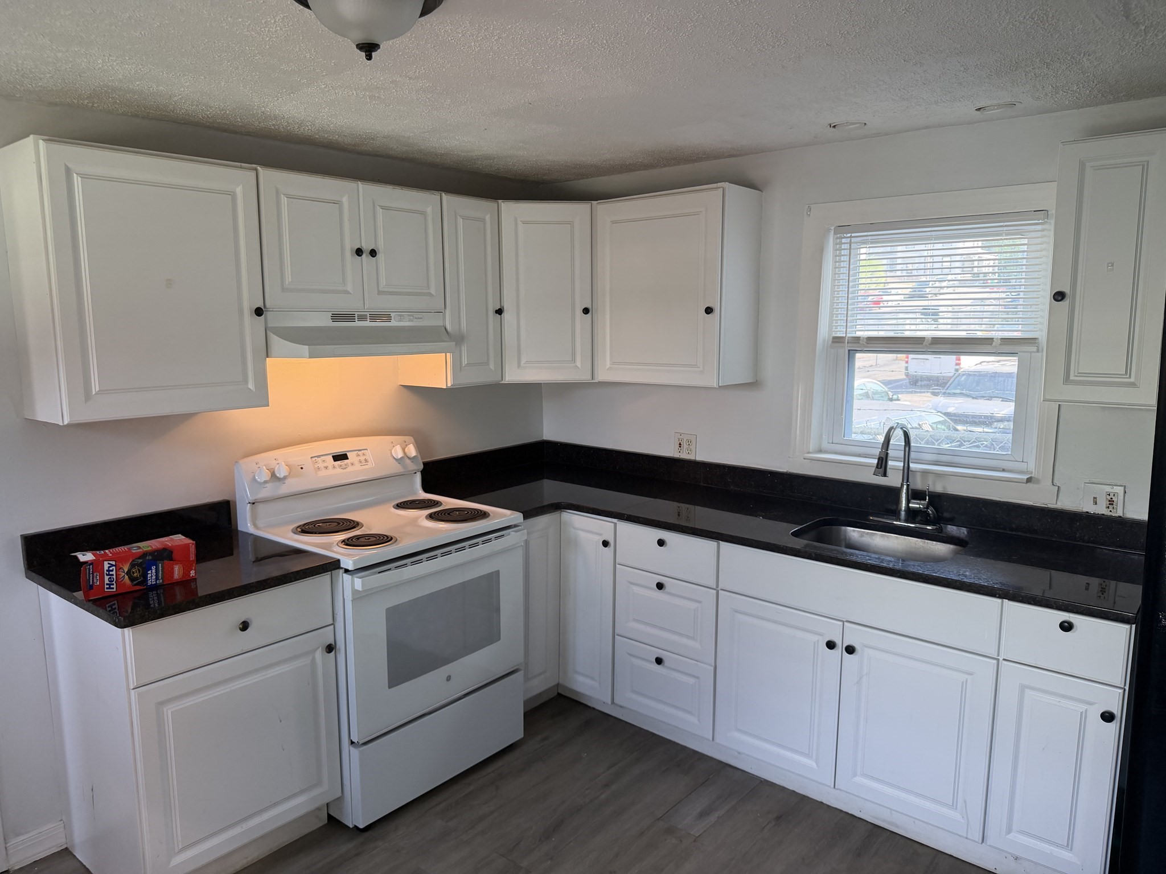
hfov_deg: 71.6
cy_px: 437
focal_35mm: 24
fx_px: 808
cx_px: 583
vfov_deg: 56.8
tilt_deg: -8.7
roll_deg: +1.0
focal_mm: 6.76
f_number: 1.78
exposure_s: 1/198
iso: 200
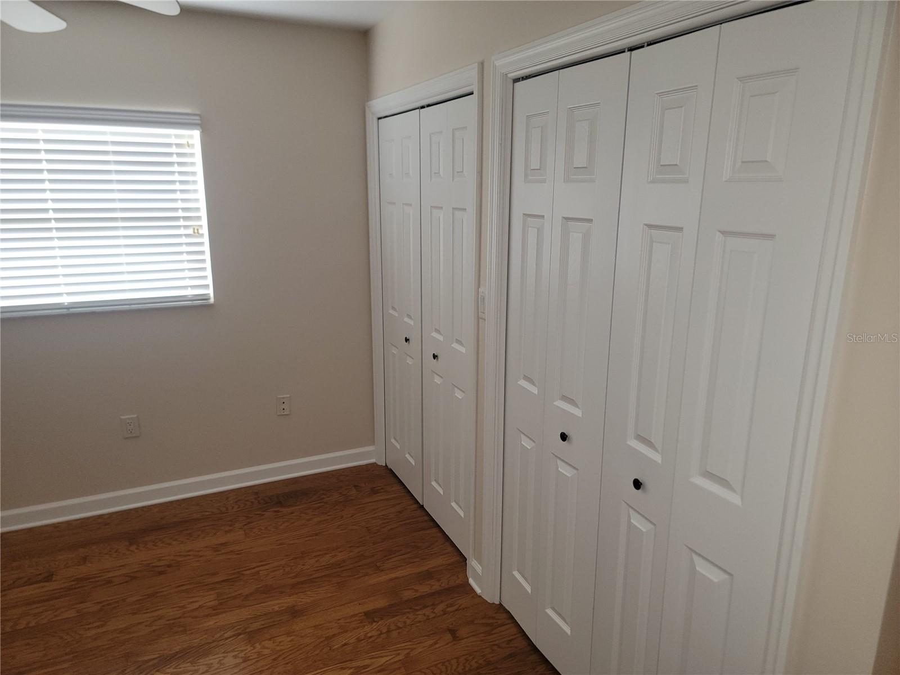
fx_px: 624
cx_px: 450
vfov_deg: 56.8
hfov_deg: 71.6
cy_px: 338
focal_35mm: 24
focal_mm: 6.7
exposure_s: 1/24
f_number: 1.8
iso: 100
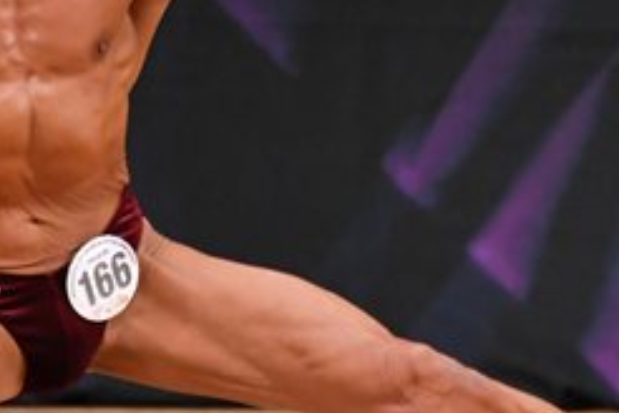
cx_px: 187
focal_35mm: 1183
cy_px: 78
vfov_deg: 1.2
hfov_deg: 1.7
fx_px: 20339
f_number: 5.6
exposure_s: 1/400
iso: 3200
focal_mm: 250
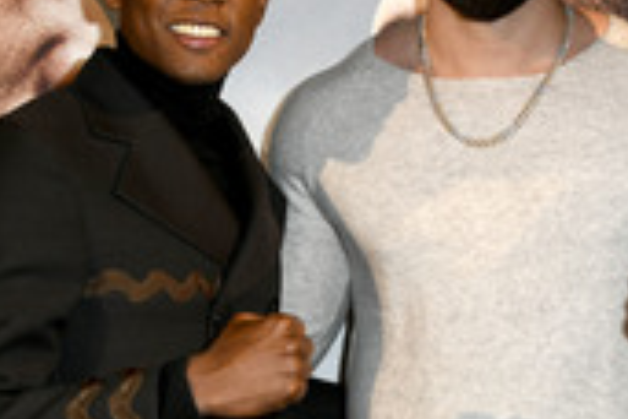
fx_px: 1657
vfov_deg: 14.4
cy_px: 272
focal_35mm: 95
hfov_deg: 21.3
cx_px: 468
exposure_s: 1/125
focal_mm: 36
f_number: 6.3
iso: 500
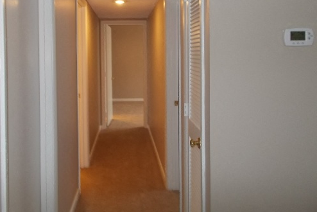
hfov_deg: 54.1
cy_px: 60
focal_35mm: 35
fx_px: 308
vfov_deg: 37.2
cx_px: 132
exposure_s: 1/25
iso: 200
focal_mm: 4.6
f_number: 3.2
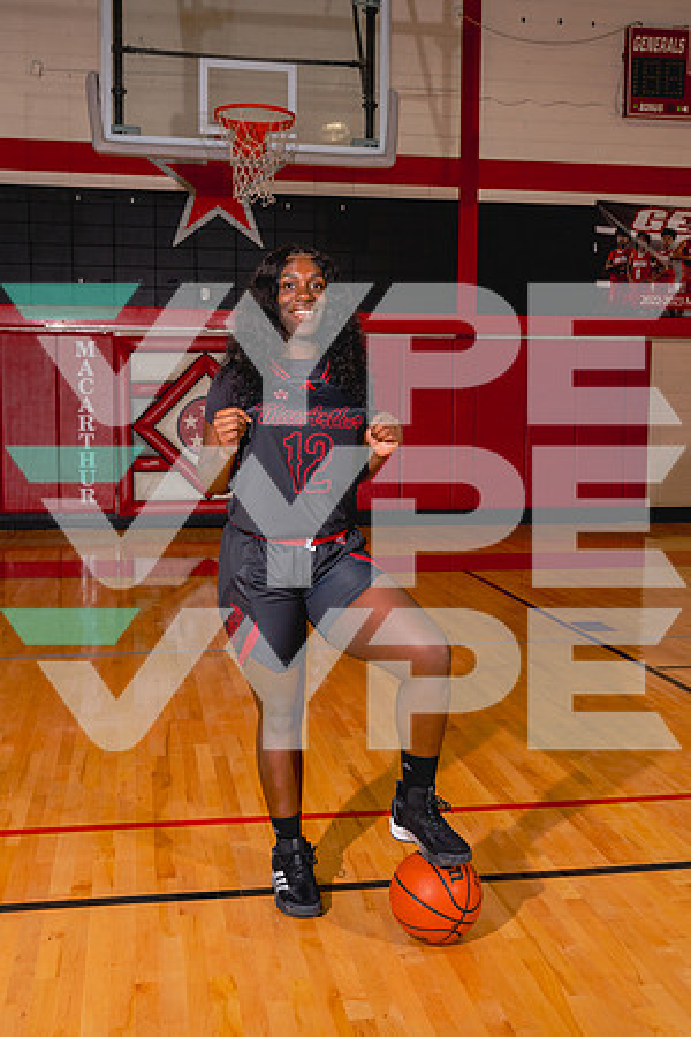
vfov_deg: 48.5
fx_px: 1152
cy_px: 518
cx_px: 346
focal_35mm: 40
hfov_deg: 33.4
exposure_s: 1/250
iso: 800
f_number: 8
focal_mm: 40
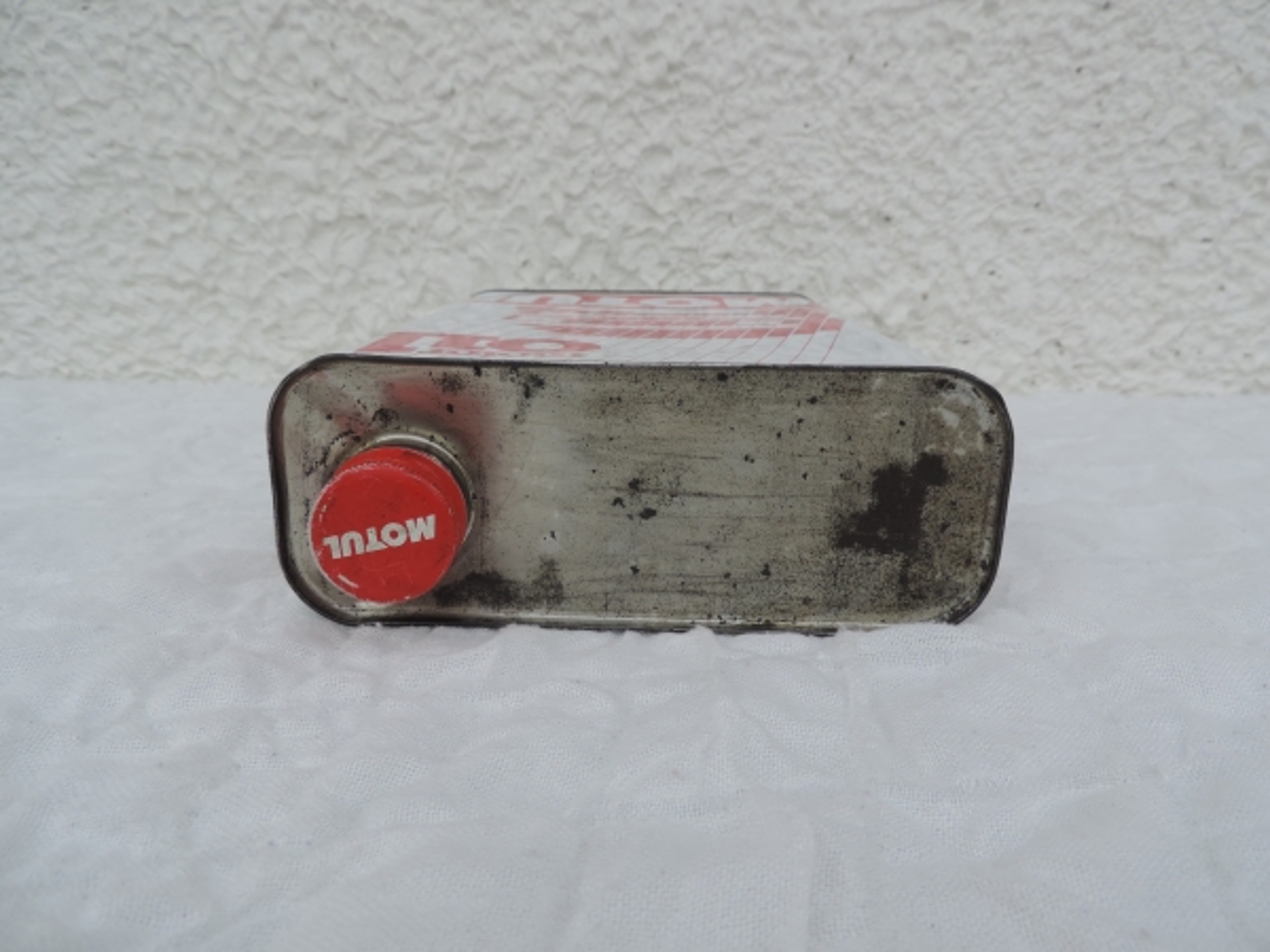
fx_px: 881
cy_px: 476
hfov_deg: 71.6
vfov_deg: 56.8
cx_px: 635
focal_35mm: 24
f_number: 3
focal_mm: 4.3
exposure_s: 1/200
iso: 80
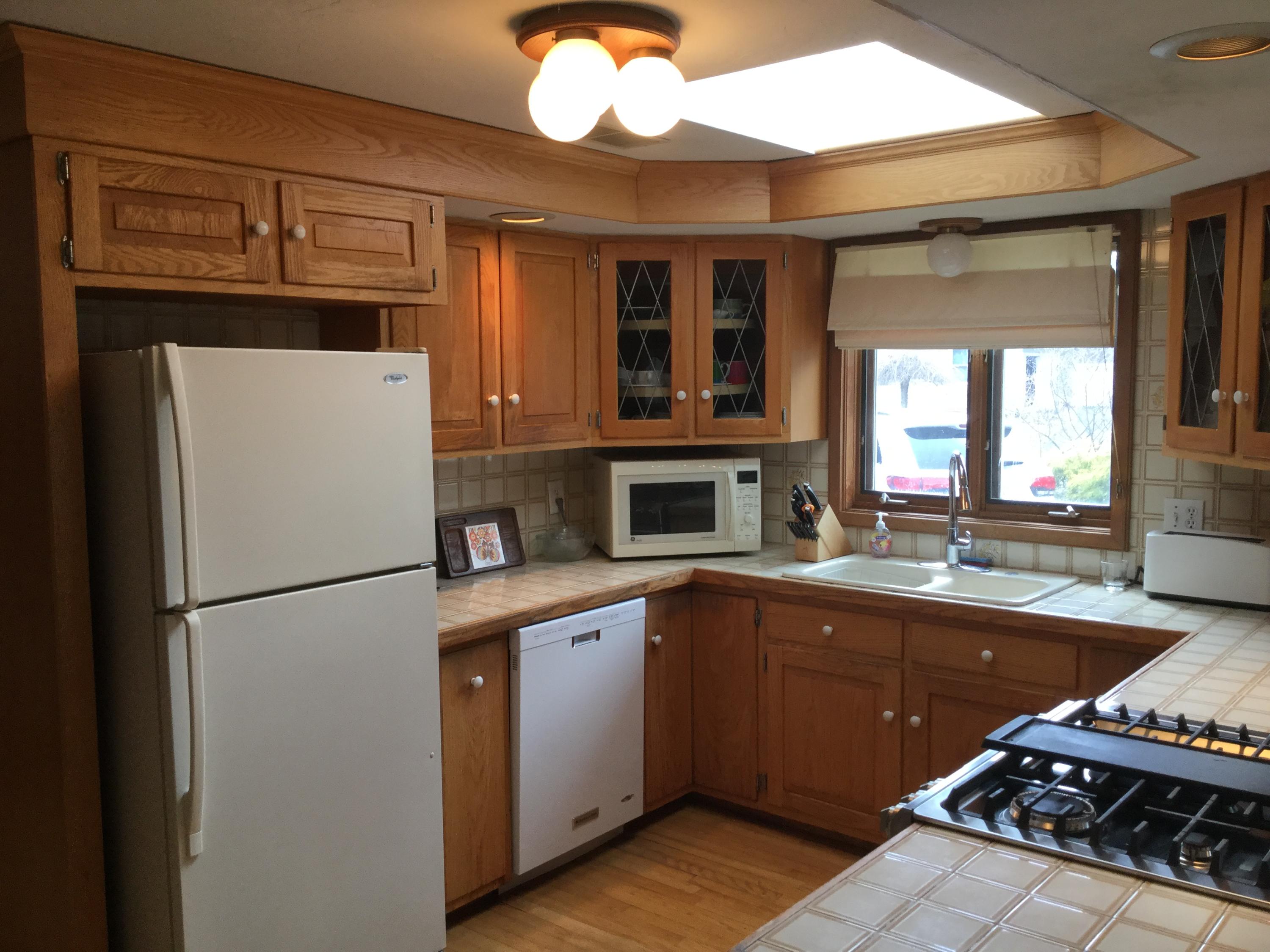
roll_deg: +1.2
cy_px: 476
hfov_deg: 58.4
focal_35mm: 31
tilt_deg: -8.2
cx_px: 635
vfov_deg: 45.4
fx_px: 1137
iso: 25
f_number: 2.4
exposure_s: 1/40
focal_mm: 3.3
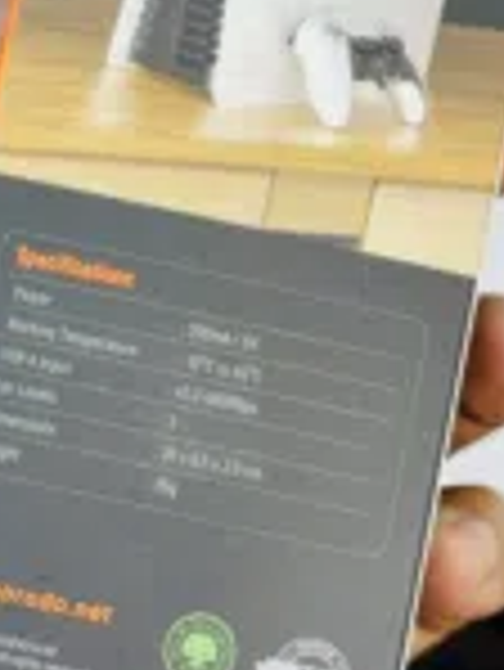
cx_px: 216
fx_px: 2501
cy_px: 126
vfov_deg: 15.2
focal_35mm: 129
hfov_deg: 11.5
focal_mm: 6.76
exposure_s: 1/100
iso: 64
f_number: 1.78
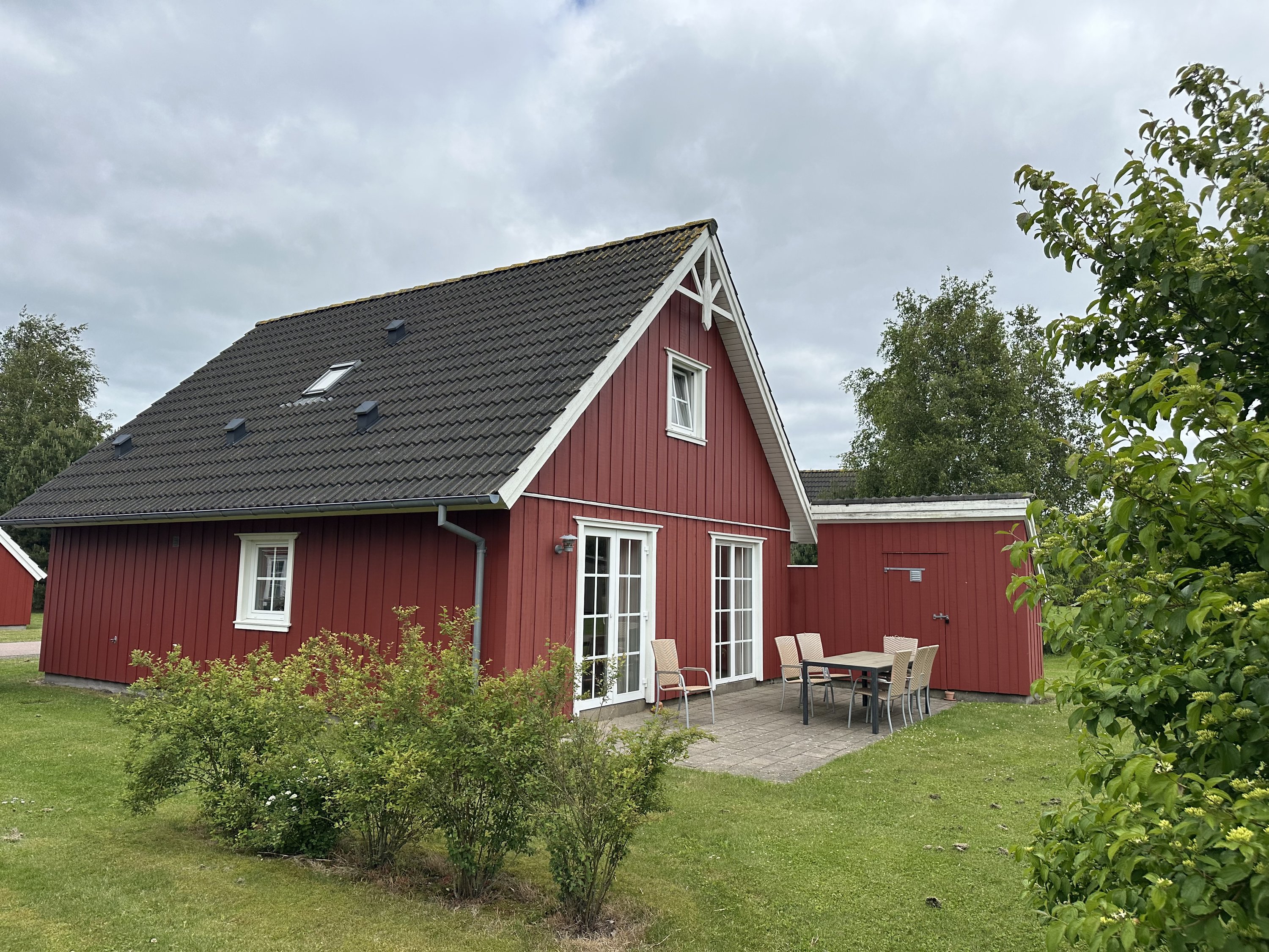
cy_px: 476
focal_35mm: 24
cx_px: 634
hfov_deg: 71.6
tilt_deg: +6.0
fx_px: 880
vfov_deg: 56.8
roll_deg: -0.8
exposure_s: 1/4184
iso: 80
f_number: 1.78
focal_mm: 6.86
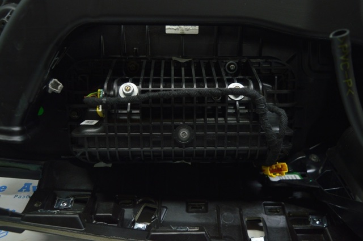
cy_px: 120
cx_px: 182
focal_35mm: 34
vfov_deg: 38.3
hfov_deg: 55.2
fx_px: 347
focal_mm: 23
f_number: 3.8
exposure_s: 1/40
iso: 400
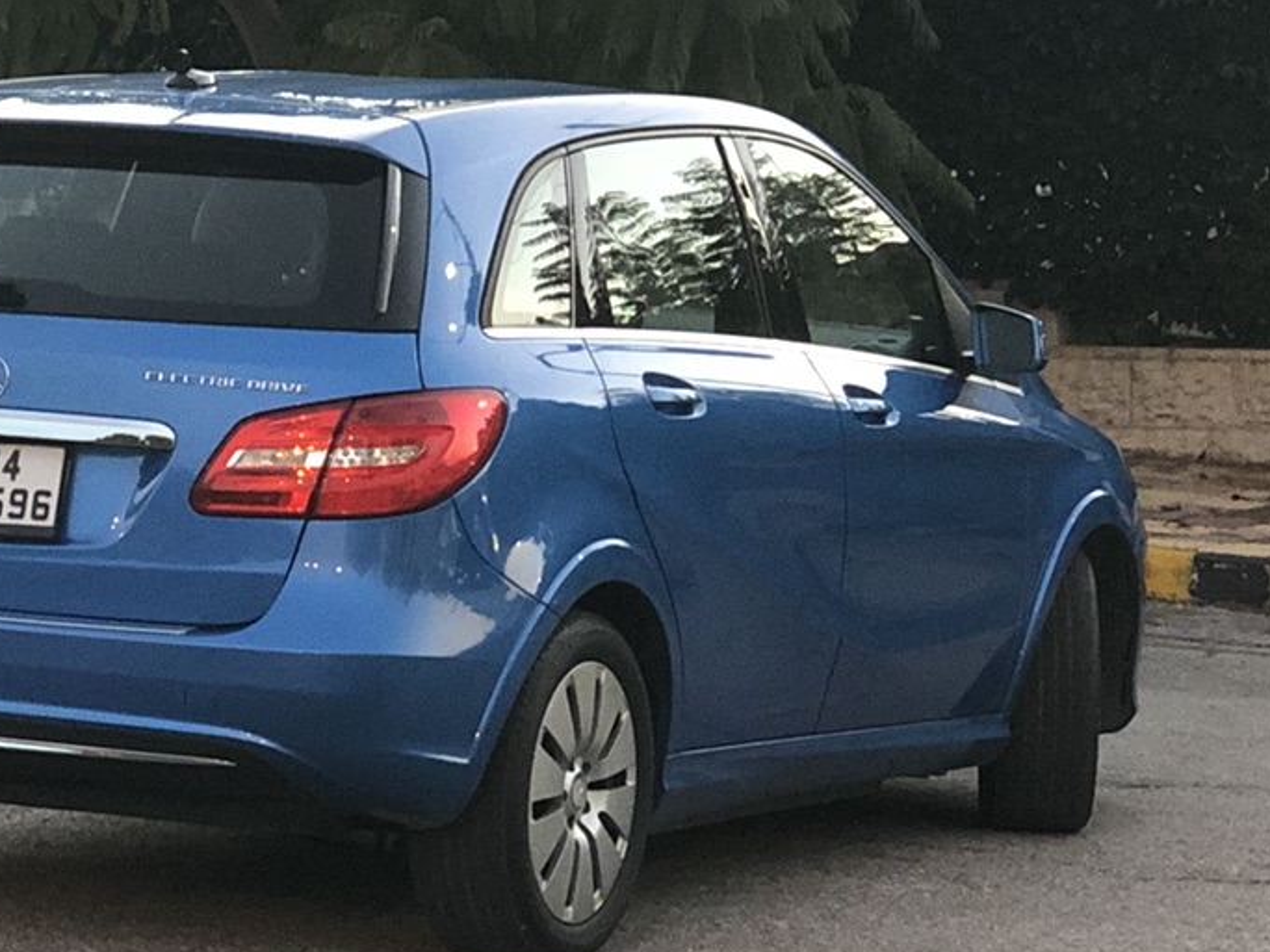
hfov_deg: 13.4
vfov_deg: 10.2
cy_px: 351
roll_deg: +0.3
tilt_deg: -2.3
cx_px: 91
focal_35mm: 146
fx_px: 5356
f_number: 2.4
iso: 160
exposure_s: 1/11
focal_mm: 6
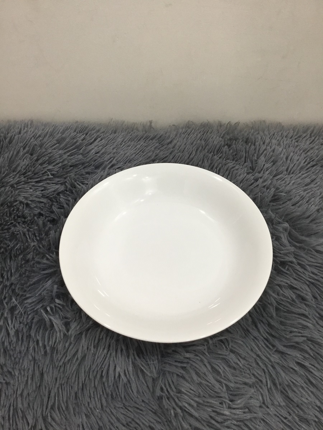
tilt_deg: -50.8
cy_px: 215
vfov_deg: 58.4
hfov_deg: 45.4
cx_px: 162
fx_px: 386
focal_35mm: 31
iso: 50
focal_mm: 3.3
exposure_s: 1/33
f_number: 2.4
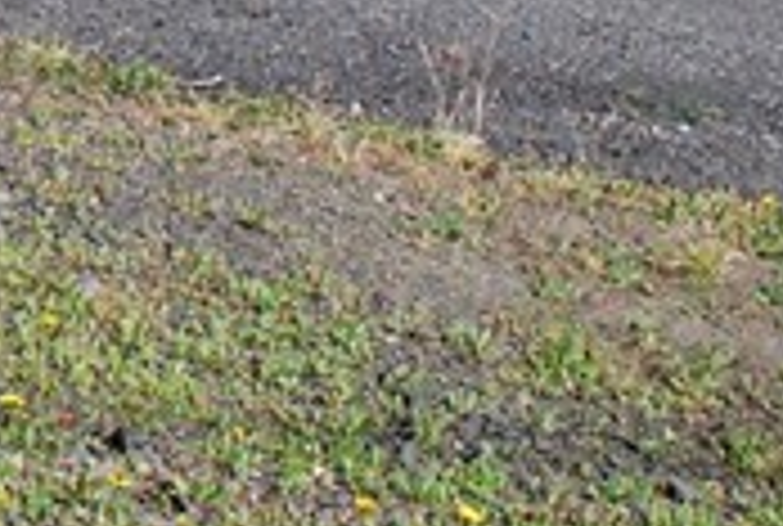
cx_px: -844
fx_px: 4470
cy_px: -710
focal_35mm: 205
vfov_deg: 6.4
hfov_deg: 9.3
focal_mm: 22
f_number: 8
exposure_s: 1/250
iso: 100
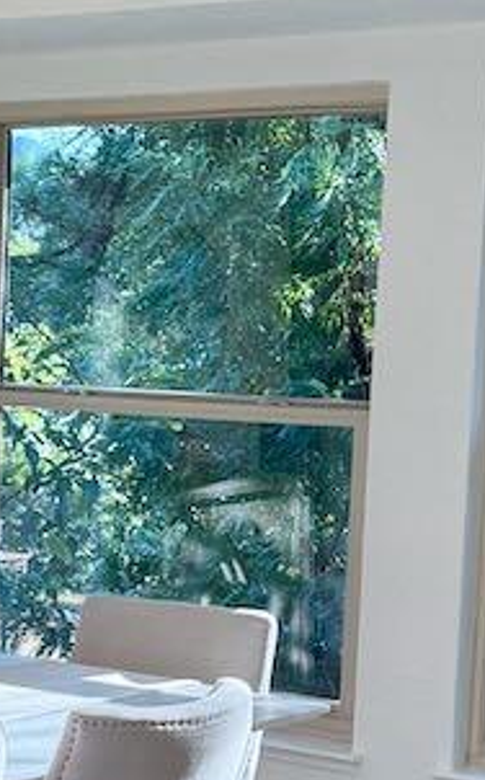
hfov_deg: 11.8
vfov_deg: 19.2
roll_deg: -0.6
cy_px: 597
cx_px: -124
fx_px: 2291
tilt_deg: -7.7
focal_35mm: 108
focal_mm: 6.76
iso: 100
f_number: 1.78
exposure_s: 1/399
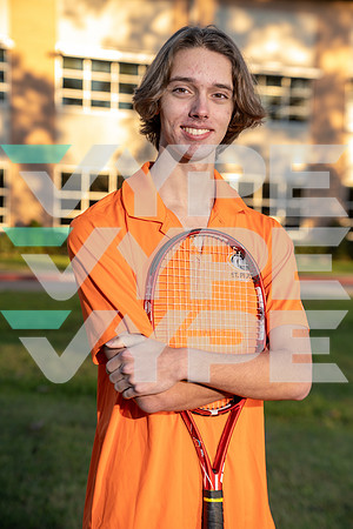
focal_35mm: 67
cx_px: 176
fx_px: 985
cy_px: 264
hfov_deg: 20.3
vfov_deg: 30.1
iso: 250
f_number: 3.5
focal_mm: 67
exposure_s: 1/250
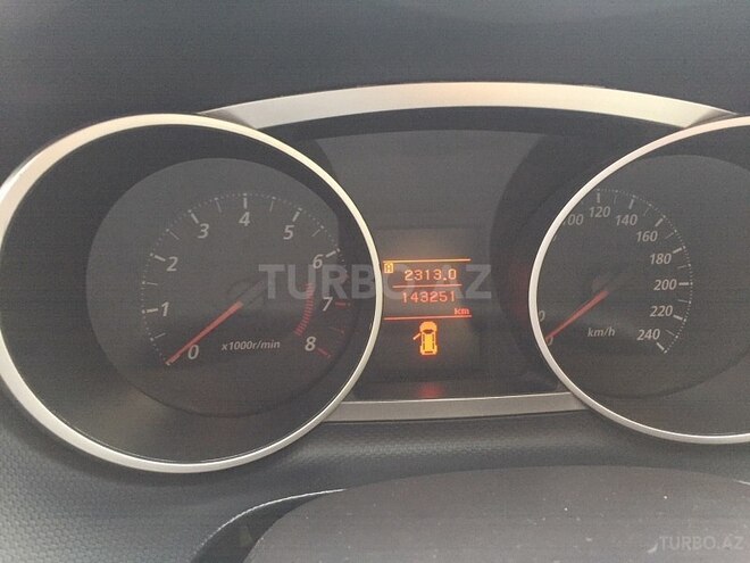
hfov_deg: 61.7
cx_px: 375
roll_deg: -1.3
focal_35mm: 29
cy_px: 282
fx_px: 628
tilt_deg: -23.5
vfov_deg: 48.2
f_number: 2.2
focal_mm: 4.15
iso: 160
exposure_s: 1/33
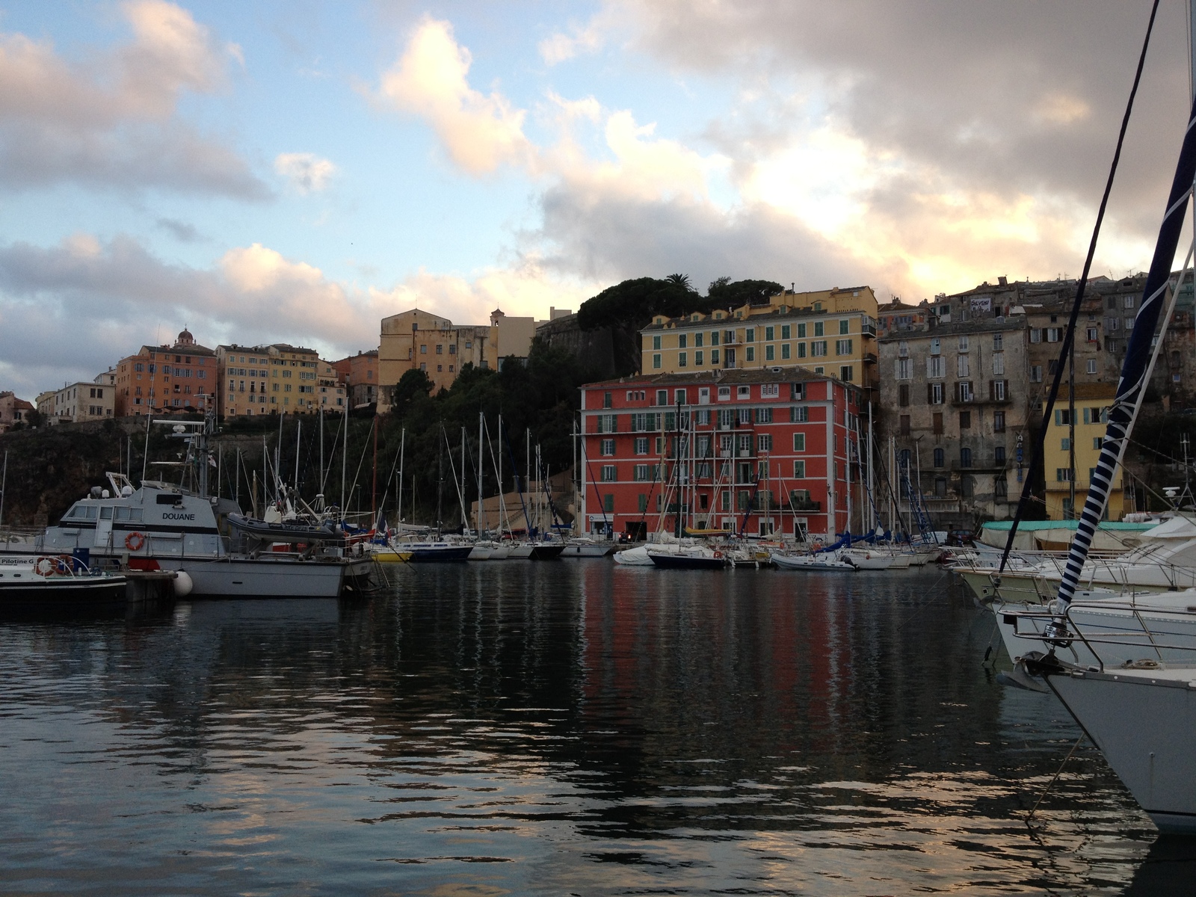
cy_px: 448
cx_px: 598
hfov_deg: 52.6
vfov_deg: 40.7
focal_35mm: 35
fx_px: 1209
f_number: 2.4
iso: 64
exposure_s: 1/209
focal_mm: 4.28
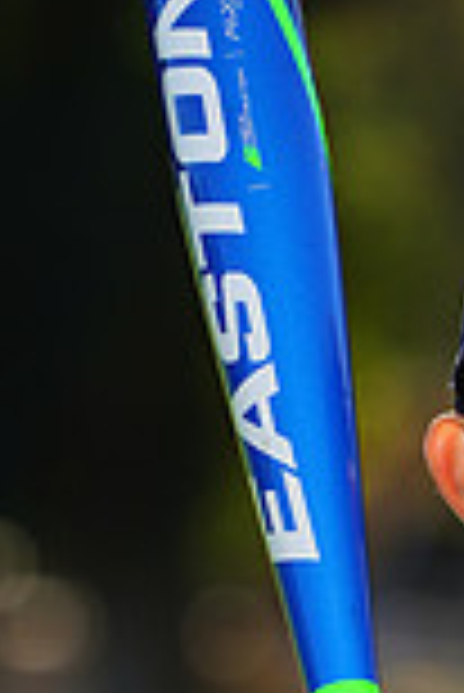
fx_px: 24439
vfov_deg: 1.6
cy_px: 936
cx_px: 547
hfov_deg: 1.1
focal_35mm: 1267
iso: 100
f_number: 8
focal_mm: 336
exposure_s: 1/250
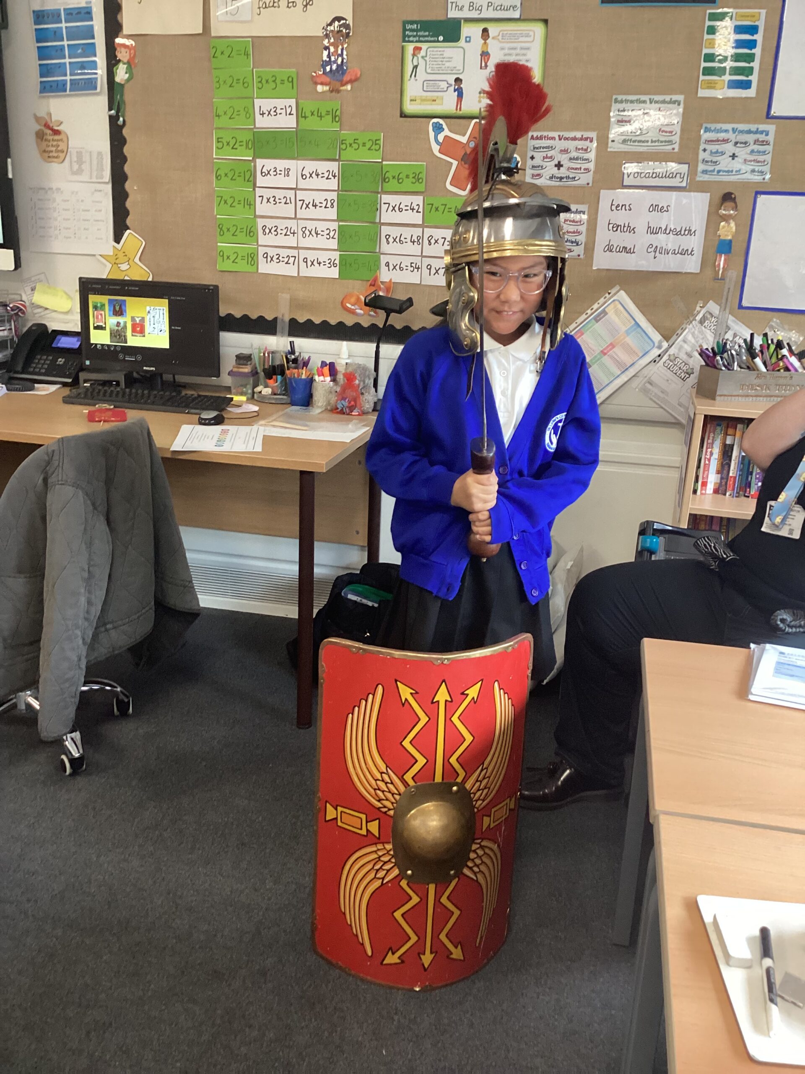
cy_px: 537
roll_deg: -2.2
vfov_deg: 58.4
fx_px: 961
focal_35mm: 31
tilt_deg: -17.4
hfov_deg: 45.4
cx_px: 402
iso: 320
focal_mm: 3.3
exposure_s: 1/60
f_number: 2.4
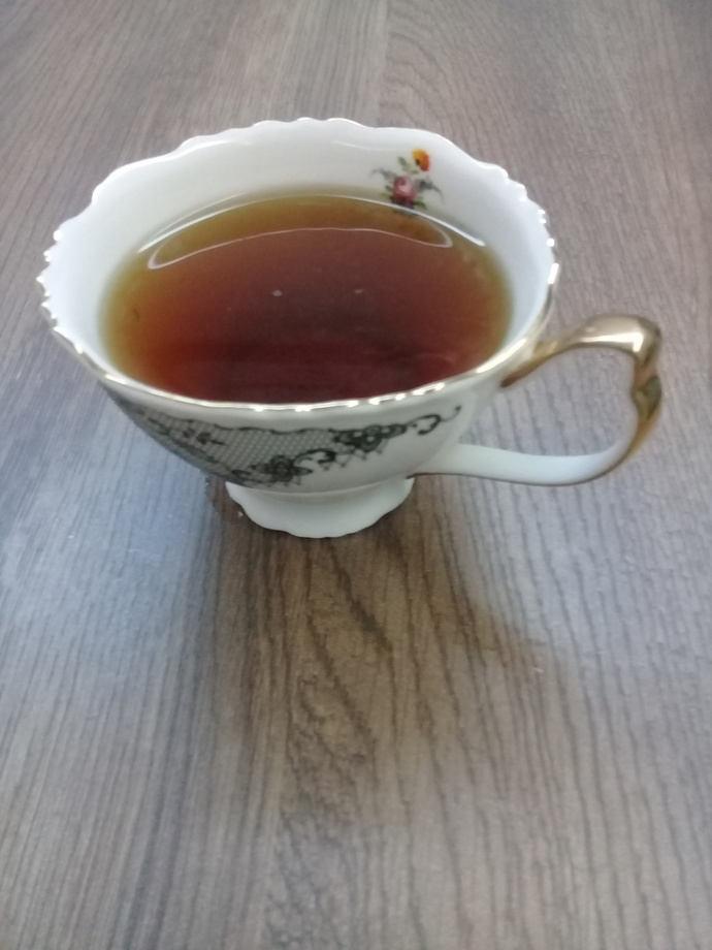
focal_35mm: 31
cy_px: 475
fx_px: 850
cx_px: 356
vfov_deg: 58.4
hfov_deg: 45.4
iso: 400
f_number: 2.2
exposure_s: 1/17
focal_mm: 3.3
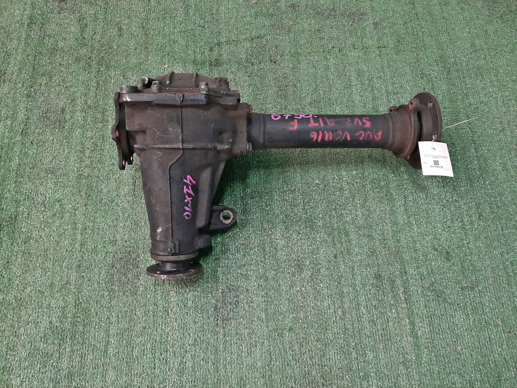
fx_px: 388
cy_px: 194
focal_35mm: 26
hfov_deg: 67.3
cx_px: 258
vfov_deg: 53.1
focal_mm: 3.93
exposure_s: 1/50
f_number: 1.7
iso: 161
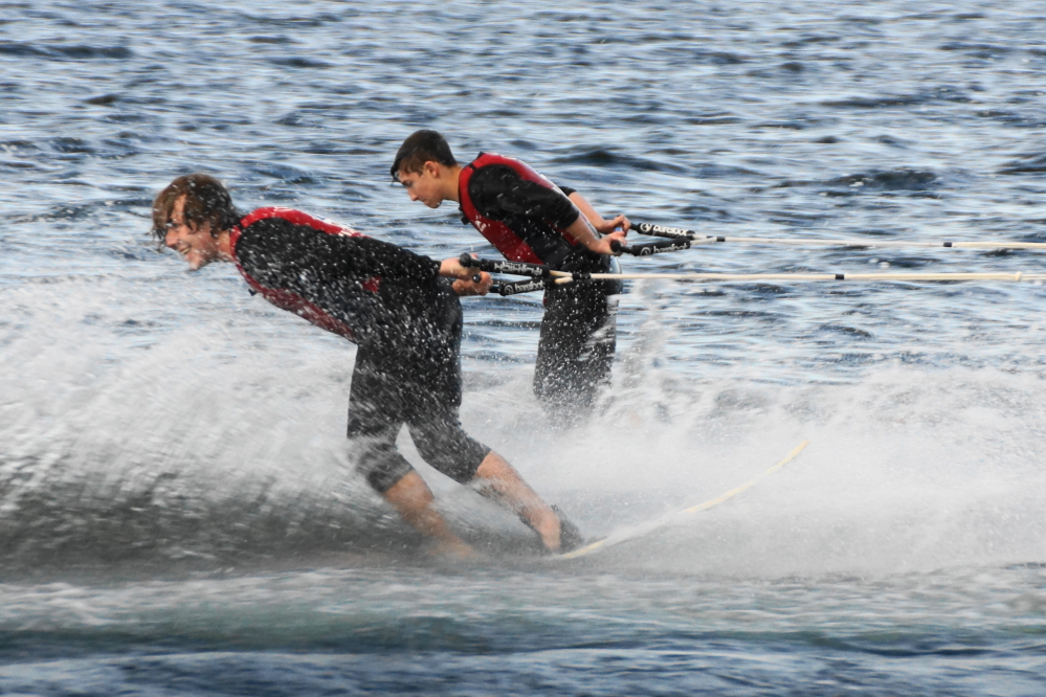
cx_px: 523
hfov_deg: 10.2
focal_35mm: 202
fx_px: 5883
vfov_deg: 6.8
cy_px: 348
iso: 500
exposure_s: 1/250
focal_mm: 135
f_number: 5.6
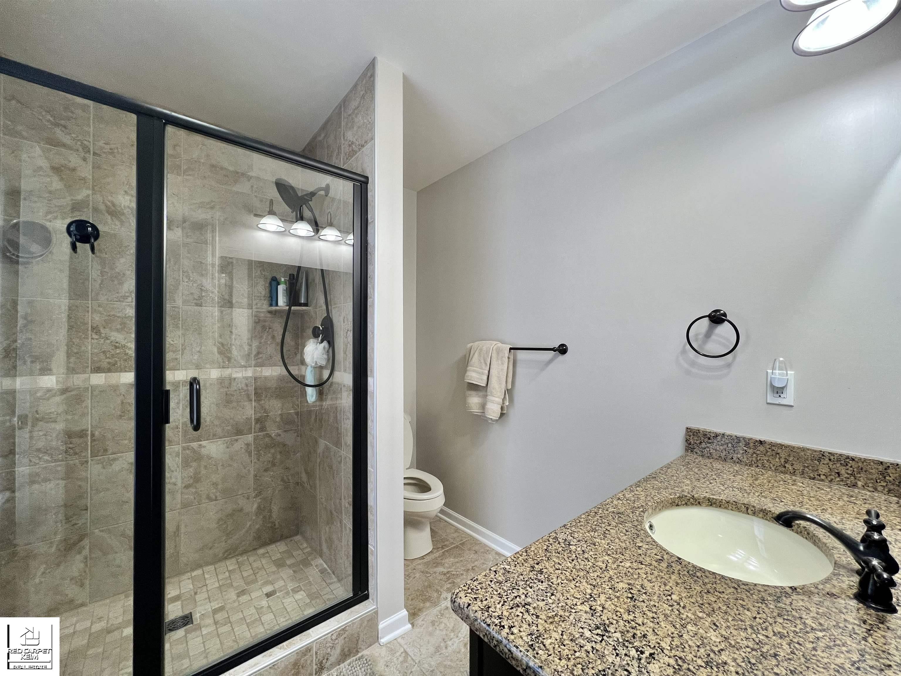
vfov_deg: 89.9
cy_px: 338
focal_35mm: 13
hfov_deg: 106.2
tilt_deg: +0.3
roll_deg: +0.2
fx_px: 338
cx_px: 450
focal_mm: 1.57
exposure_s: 1/120
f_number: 1.8
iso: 100
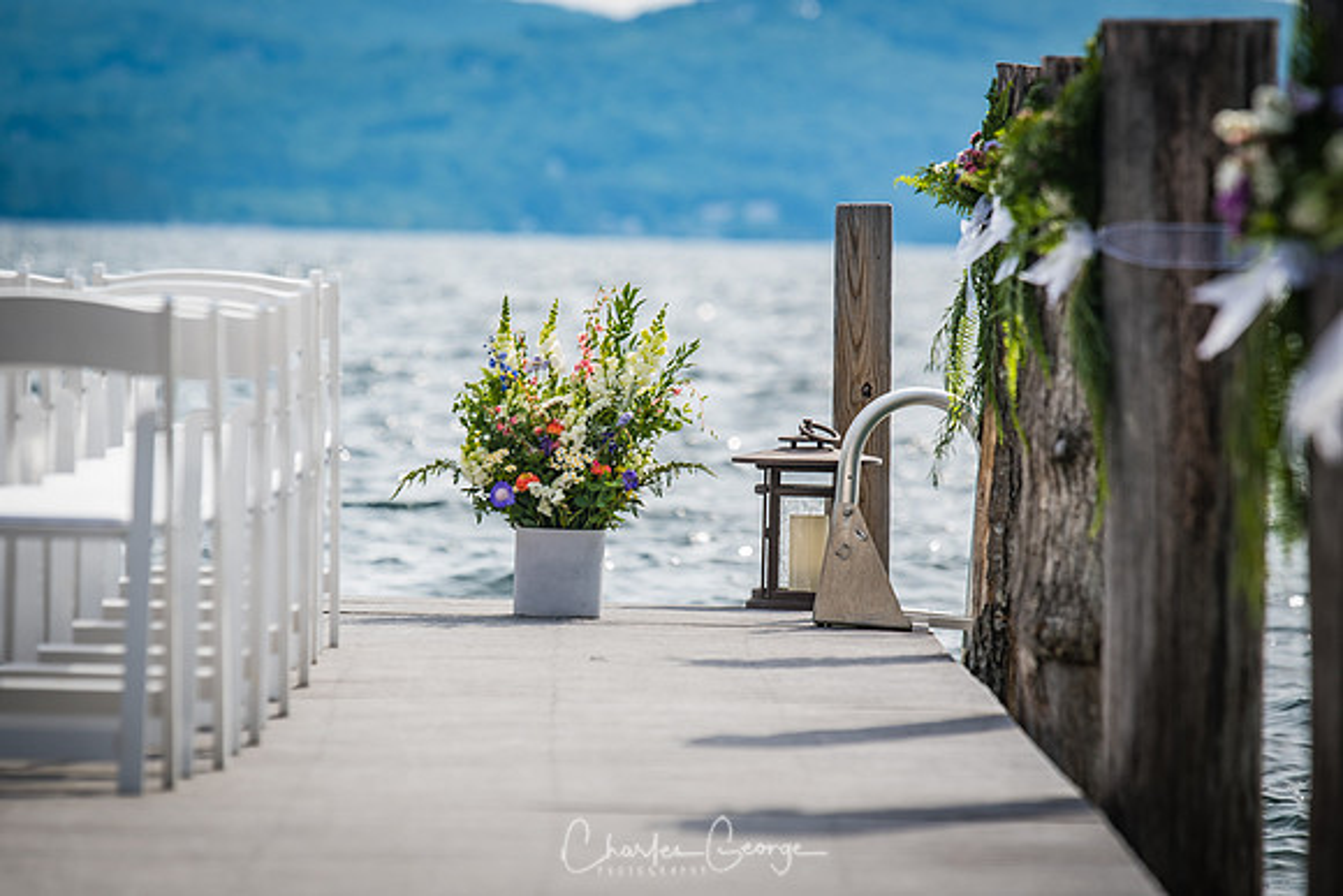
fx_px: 11194
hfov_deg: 6.9
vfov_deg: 4.6
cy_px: 448
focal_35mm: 300
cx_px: 672
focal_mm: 200
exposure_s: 1/500
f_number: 4
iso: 200
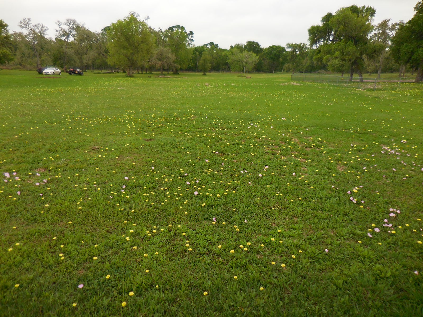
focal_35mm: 25
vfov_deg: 54.9
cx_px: 212
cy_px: 158
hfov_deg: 69.4
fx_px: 305
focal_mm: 4.5
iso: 125
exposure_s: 1/500
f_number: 3.3
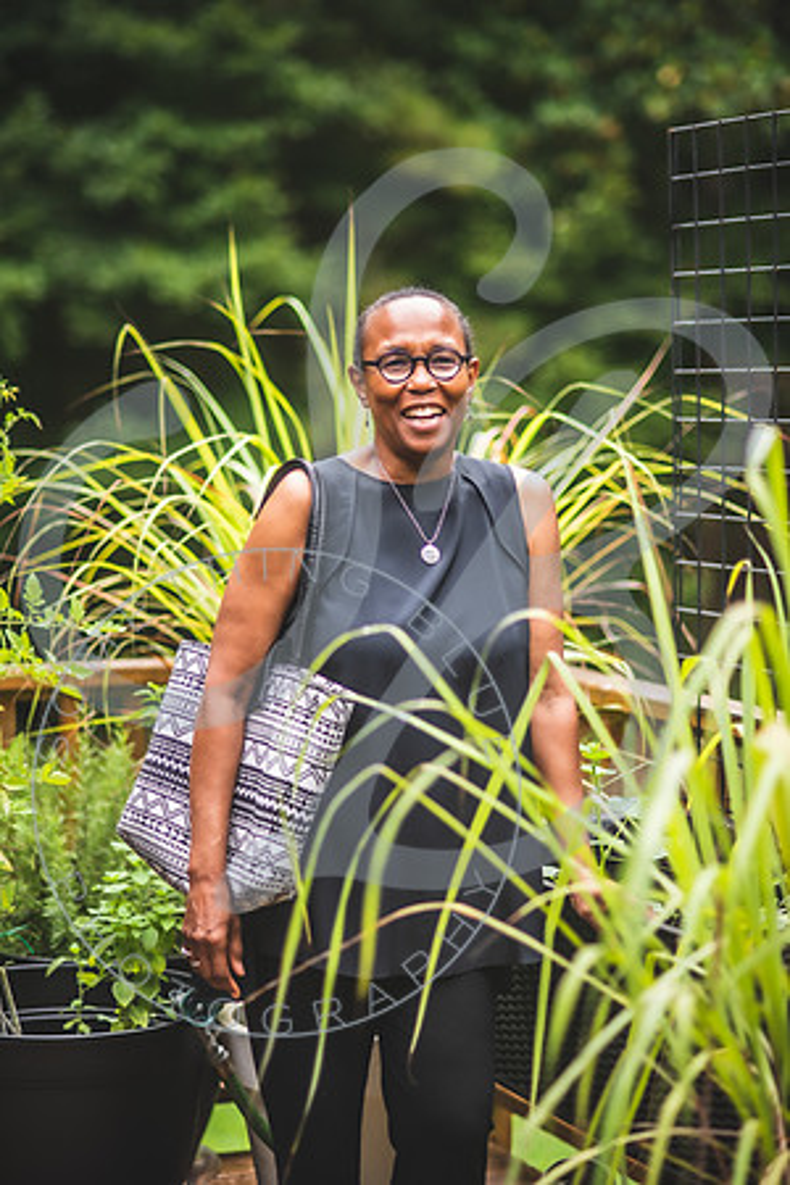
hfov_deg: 16.1
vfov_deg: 23.9
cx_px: 395
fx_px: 2798
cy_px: 592
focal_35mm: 85
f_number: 1.8
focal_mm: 85
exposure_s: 1/400
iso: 50
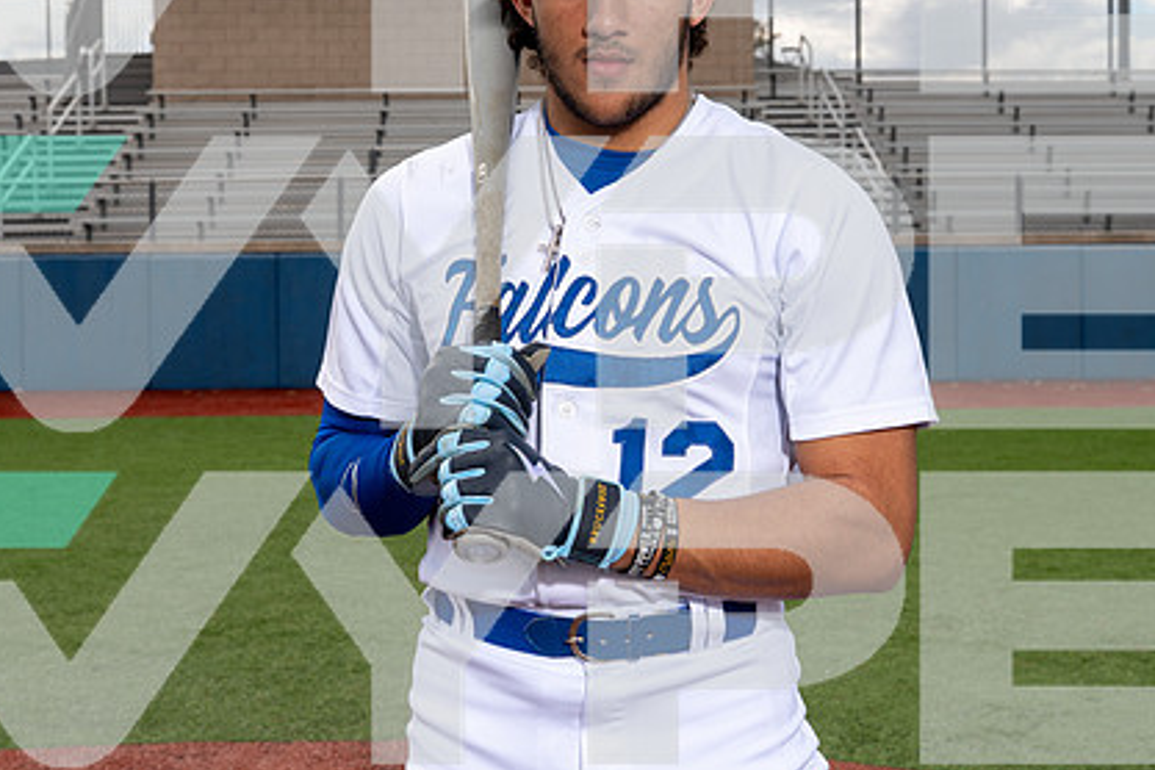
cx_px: 543
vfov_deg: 21.2
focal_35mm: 64
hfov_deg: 31.4
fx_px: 2053
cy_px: 284
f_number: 8
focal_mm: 46
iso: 100
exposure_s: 1/250
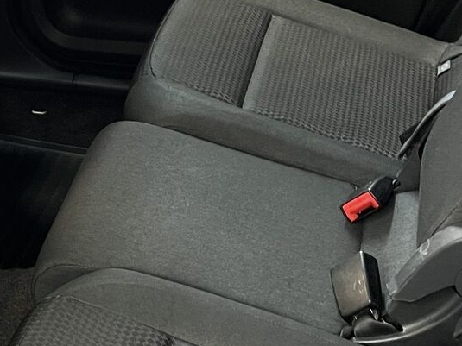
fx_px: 1108
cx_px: 107
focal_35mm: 83
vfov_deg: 17.7
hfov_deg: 23.3
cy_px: 232
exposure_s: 1/25
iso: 500
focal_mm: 5.7
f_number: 1.5
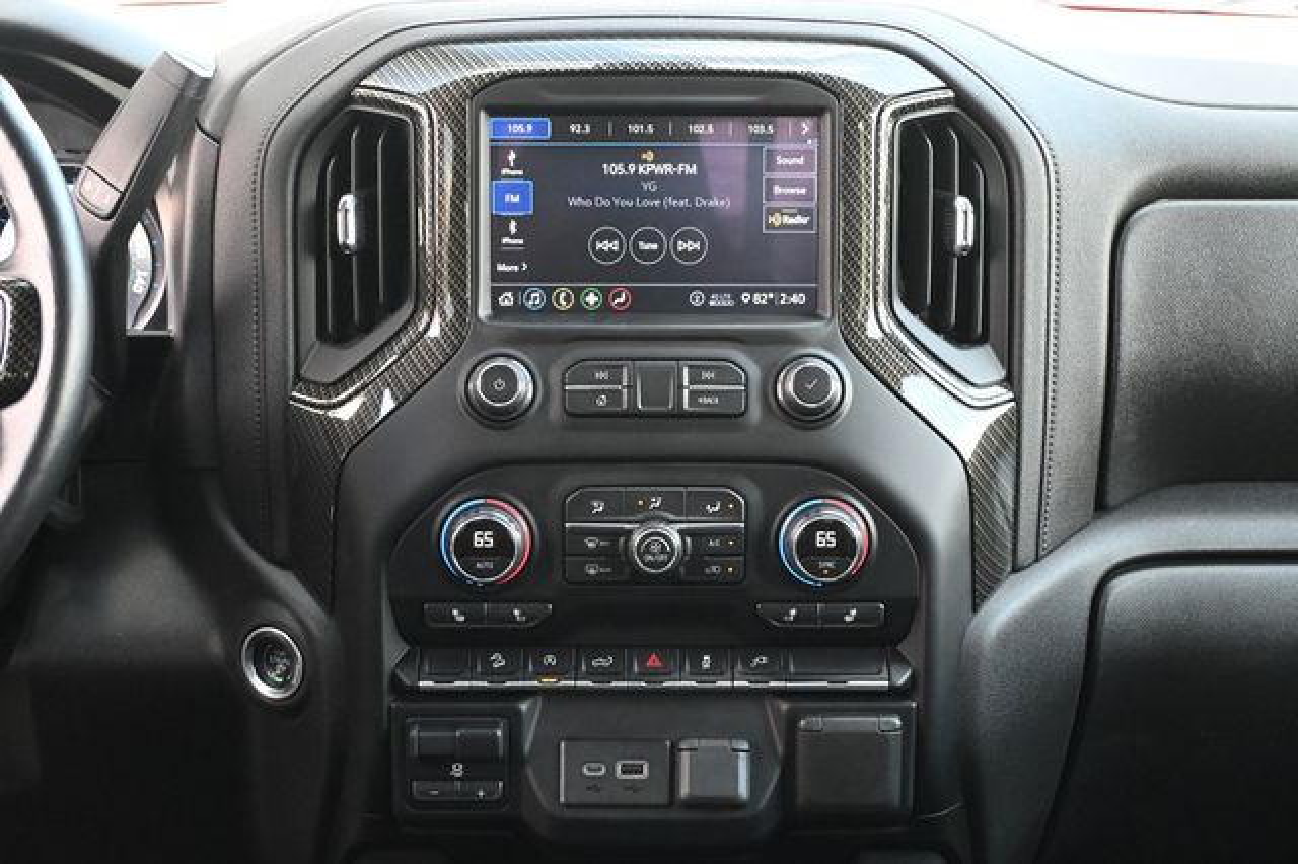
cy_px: 432
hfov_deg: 34.2
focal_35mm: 58
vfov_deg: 23.2
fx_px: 2108
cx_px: 649
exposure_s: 1/125
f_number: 5.6
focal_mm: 39
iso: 2800
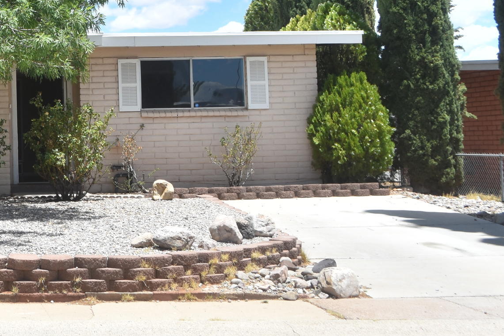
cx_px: -80
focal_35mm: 79
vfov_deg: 16.9
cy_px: 1
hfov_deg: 23.7
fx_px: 1106
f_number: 8
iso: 200
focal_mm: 20
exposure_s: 1/500
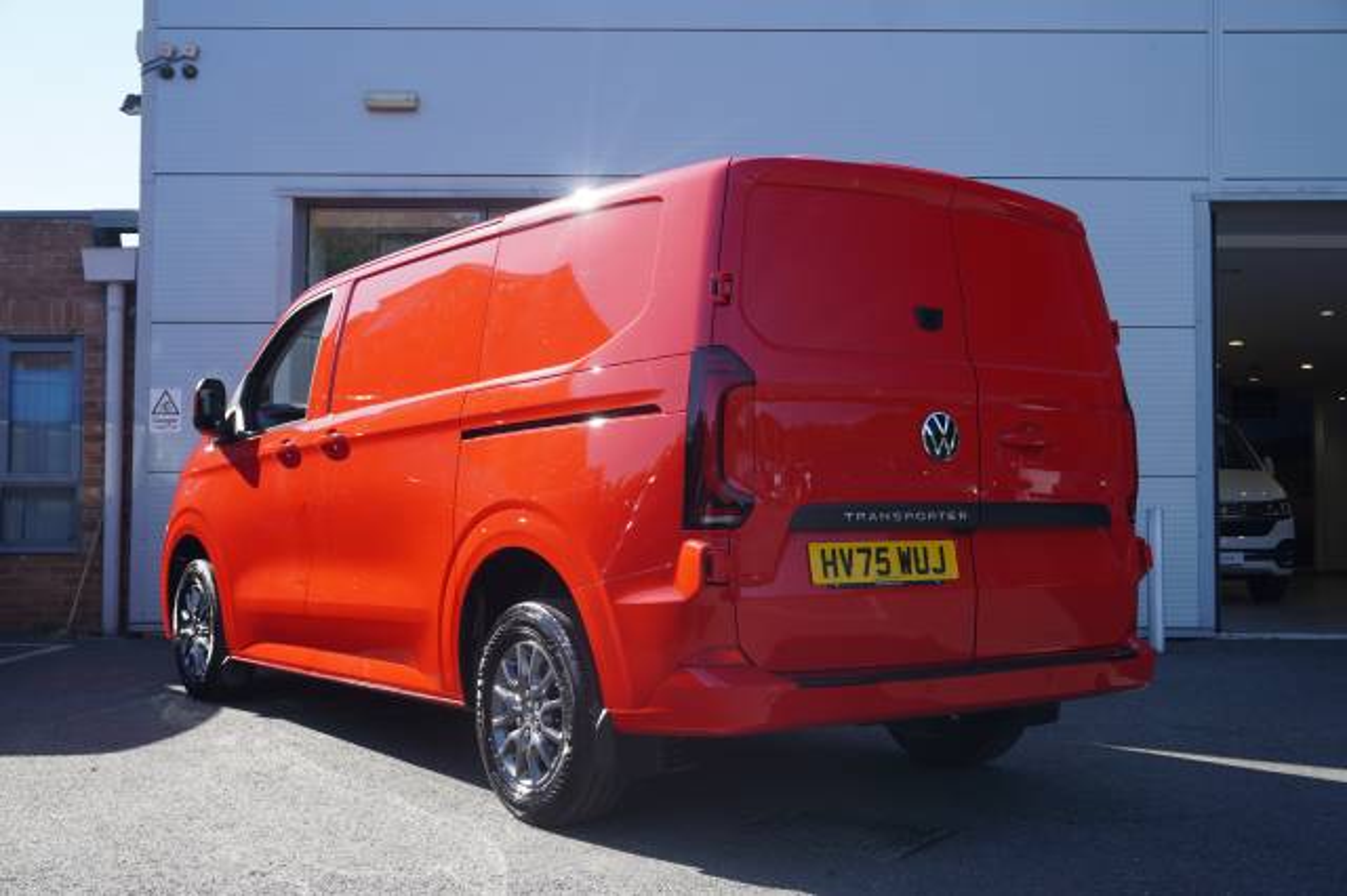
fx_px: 1402
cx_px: 674
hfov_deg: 51.3
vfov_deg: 35.5
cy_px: 448
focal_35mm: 38
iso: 100
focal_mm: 25
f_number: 5.6
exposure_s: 1/100
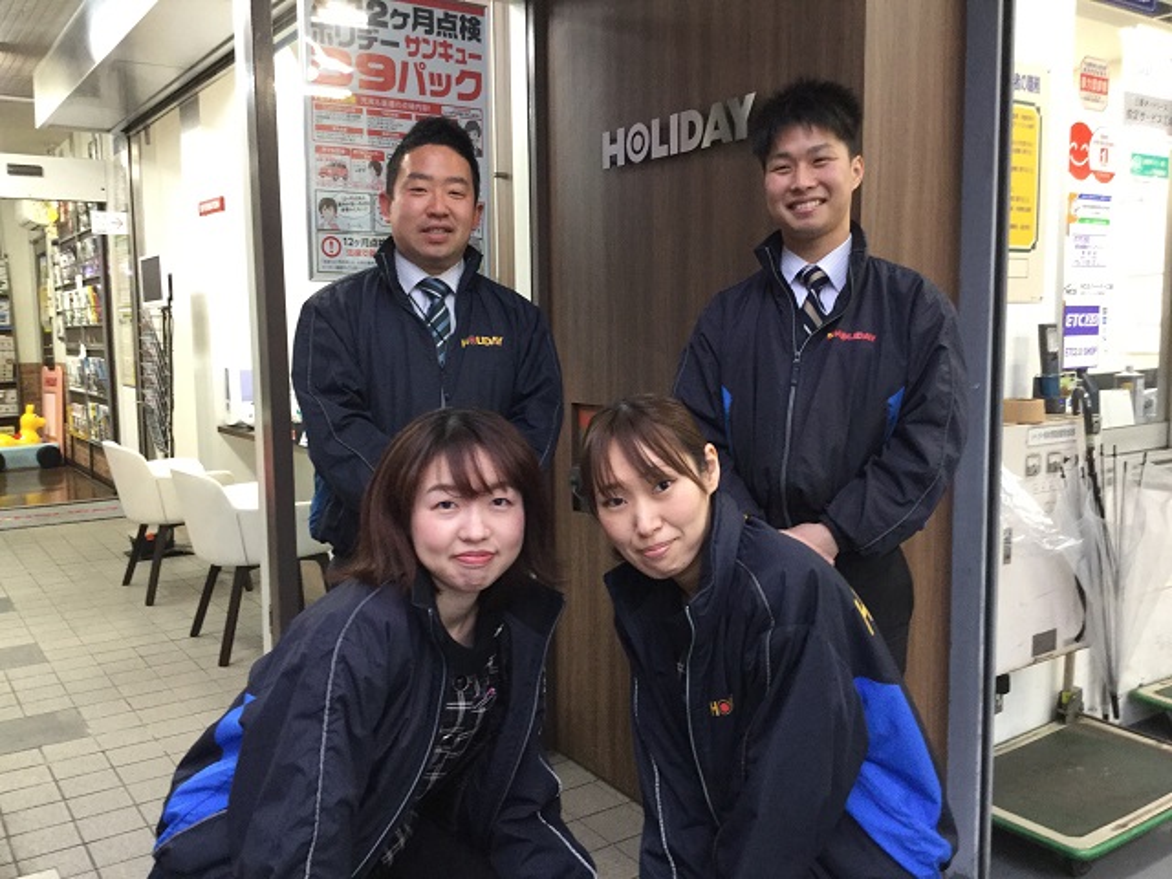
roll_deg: +0.0
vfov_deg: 45.4
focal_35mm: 31
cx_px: 586
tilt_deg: -6.3
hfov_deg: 58.4
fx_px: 1050
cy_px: 440
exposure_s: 1/30
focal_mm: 3.3
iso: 160
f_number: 2.4
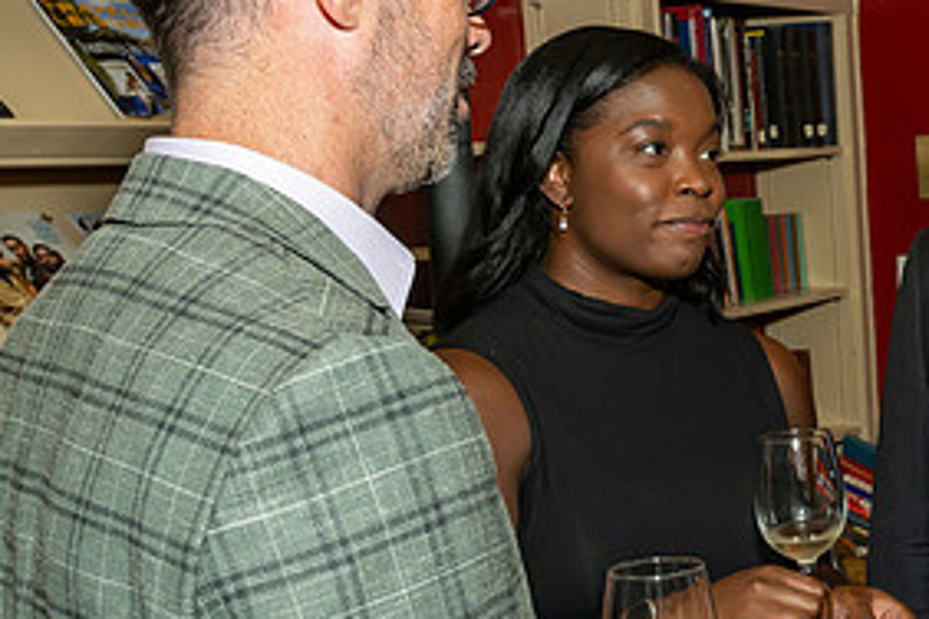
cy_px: 300
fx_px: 1884
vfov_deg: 18.7
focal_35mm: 73
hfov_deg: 26.1
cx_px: 950
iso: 400
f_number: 8
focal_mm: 23
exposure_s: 1/250
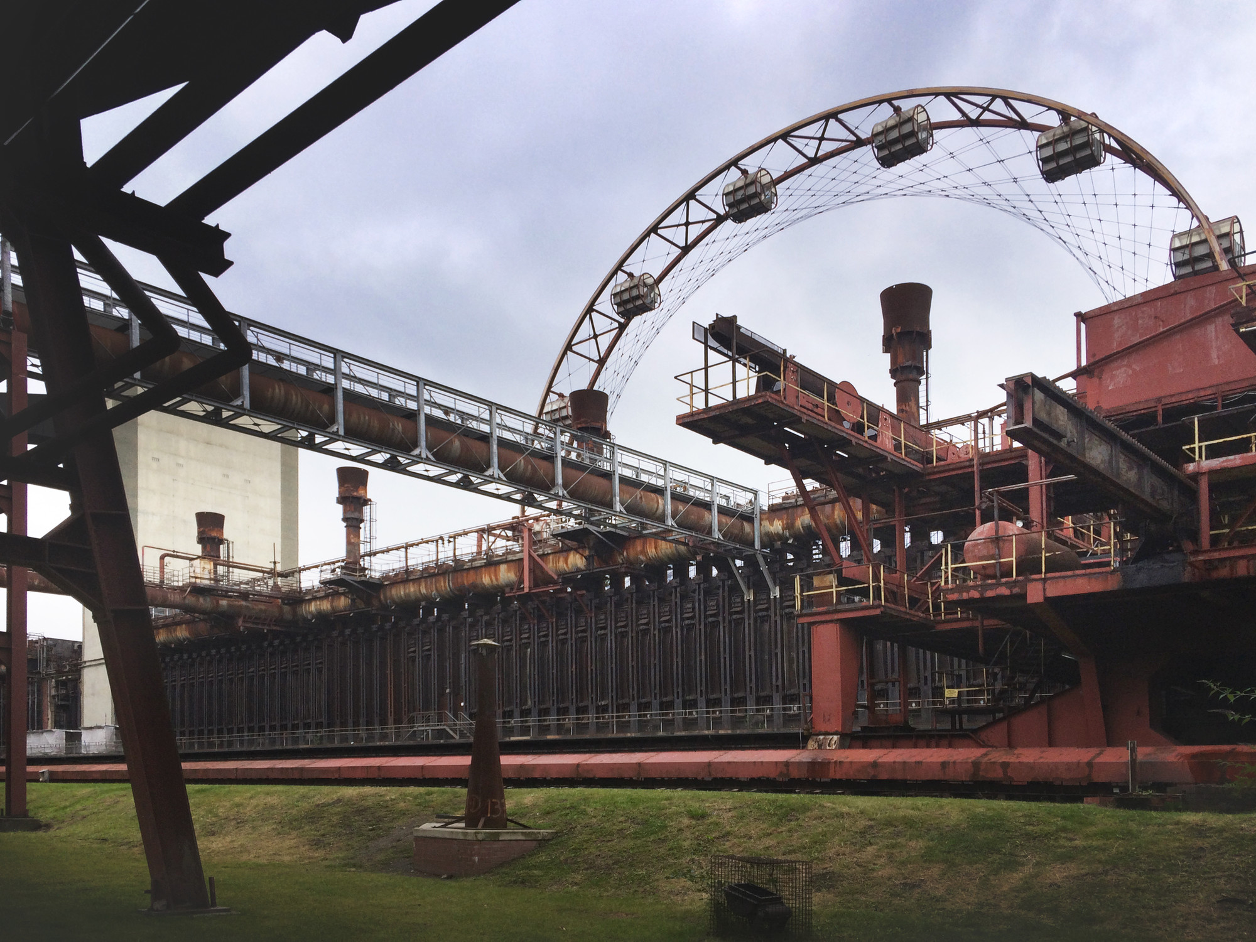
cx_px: 628
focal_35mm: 30
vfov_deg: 46.8
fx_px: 1089
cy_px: 471
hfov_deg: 60.0
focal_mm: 4.12
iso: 32
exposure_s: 1/152
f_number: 2.2
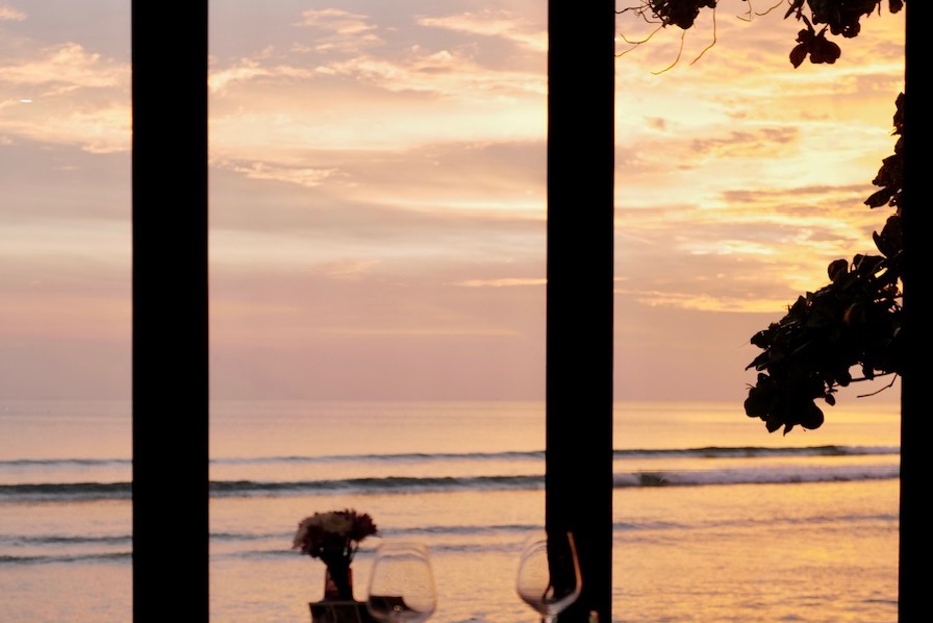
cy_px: 456
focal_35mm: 72
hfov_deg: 28.1
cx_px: 492
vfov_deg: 18.8
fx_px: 1866
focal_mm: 28
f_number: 2
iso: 100
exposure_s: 1/50
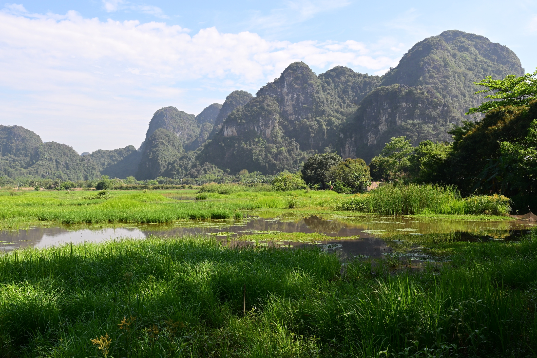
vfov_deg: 36.9
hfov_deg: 53.1
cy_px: 179
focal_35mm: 36
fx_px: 537
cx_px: 268
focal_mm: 24
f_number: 8
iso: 180
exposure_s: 1/250
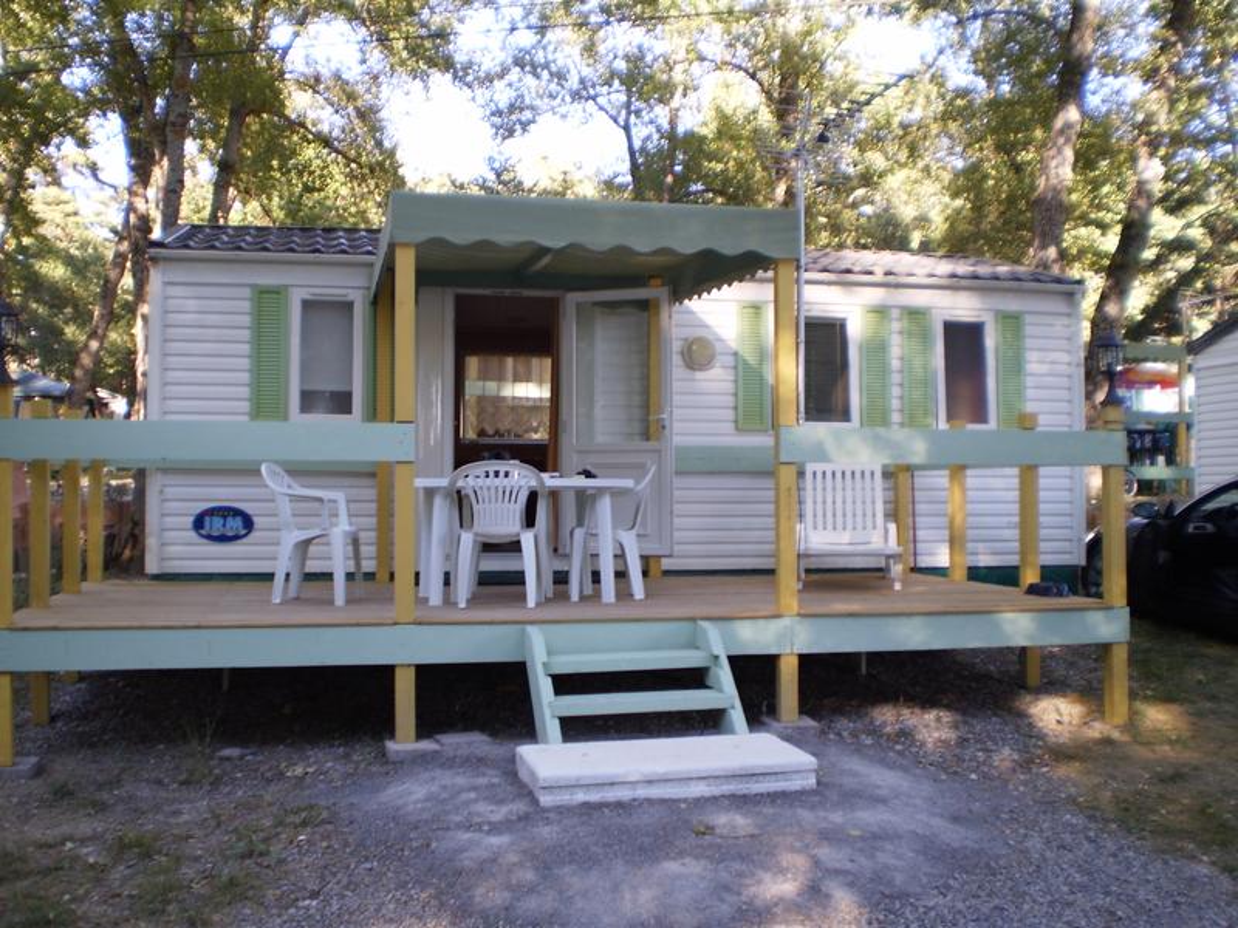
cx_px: 619
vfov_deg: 39.7
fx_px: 1287
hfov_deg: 51.4
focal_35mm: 36
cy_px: 464
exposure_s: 1/60
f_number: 3.1
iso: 64
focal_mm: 6.3
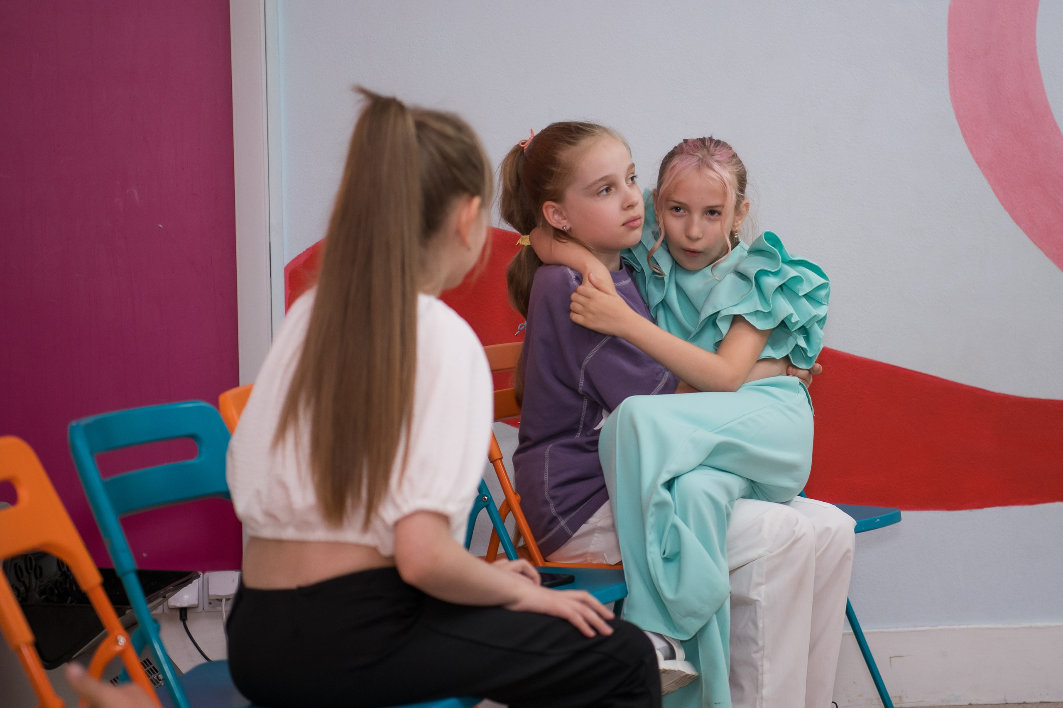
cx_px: 614
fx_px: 3030
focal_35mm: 103
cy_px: 275
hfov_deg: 19.9
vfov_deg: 13.3
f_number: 2.8
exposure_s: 1/160
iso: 400
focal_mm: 70
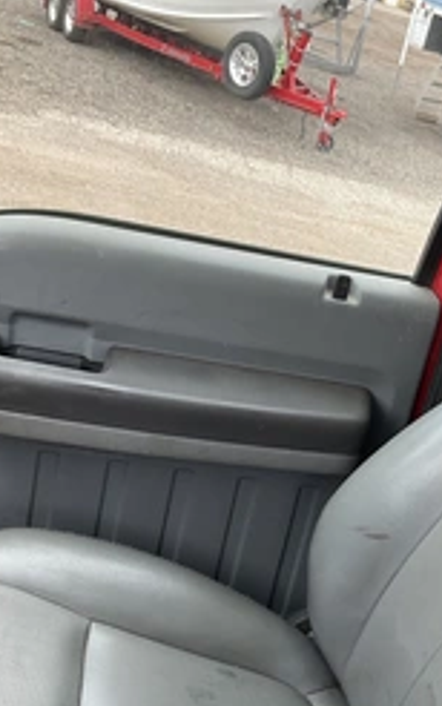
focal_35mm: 50
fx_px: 963
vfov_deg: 40.1
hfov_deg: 25.5
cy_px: 428
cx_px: 347
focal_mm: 3
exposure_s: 1/122
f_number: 1.8
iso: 32
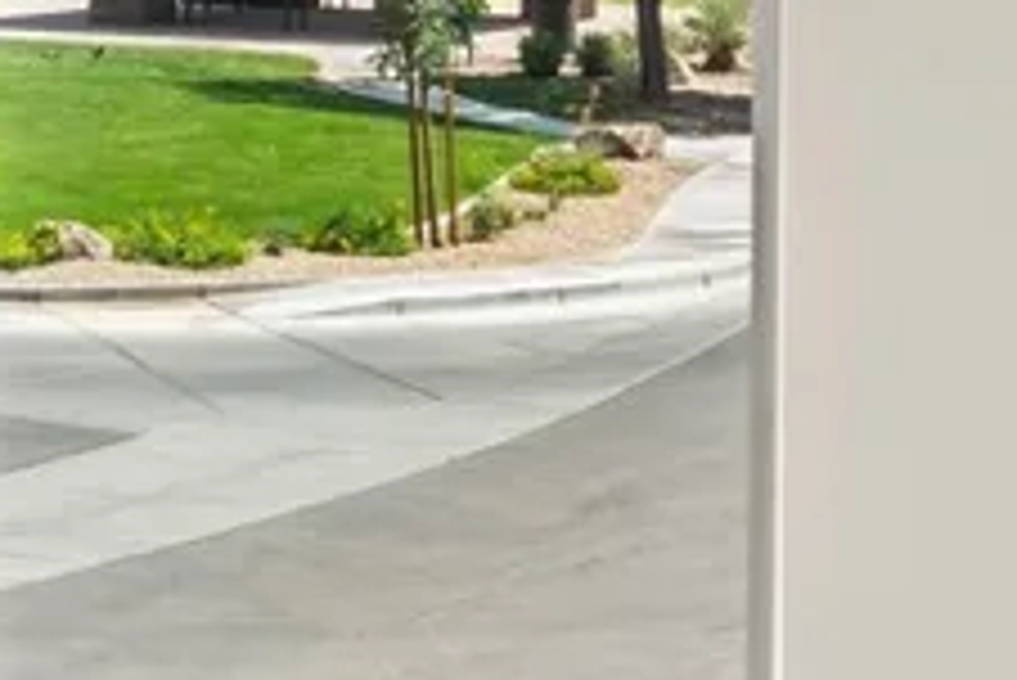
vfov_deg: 7.1
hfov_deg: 10.8
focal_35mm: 190
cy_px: -322
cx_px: 261
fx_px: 5371
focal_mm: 28
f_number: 2.8
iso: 400
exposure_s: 1/200
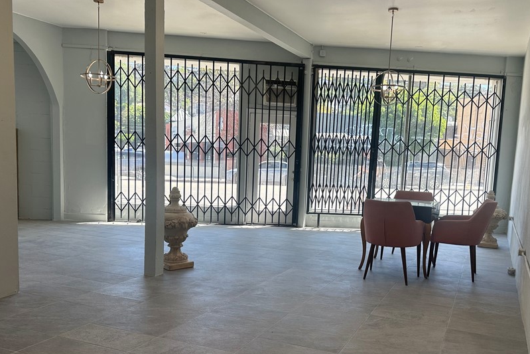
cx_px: 293
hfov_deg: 58.6
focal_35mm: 32
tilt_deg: -6.4
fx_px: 471
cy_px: 213
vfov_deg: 40.9
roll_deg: -2.4
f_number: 1.78
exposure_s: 1/564
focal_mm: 6.86
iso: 80
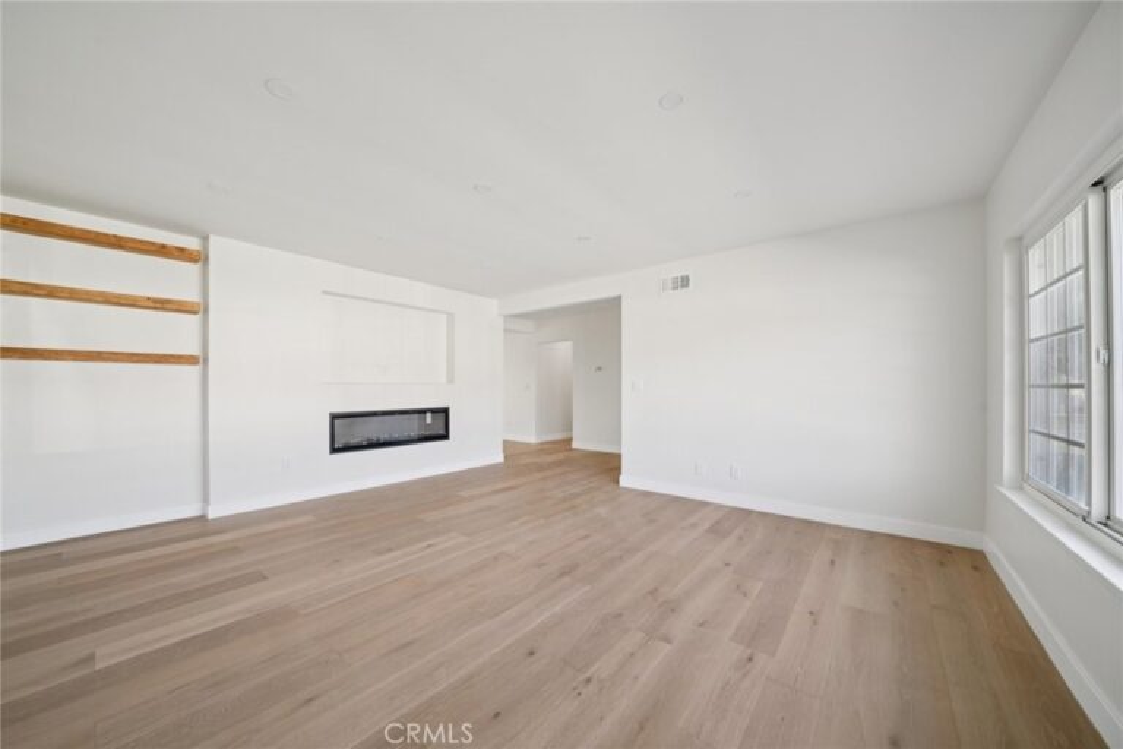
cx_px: 562
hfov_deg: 112.6
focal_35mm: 12
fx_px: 374
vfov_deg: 90.0
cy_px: 374
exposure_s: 1/30
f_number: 8
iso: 400
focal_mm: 12
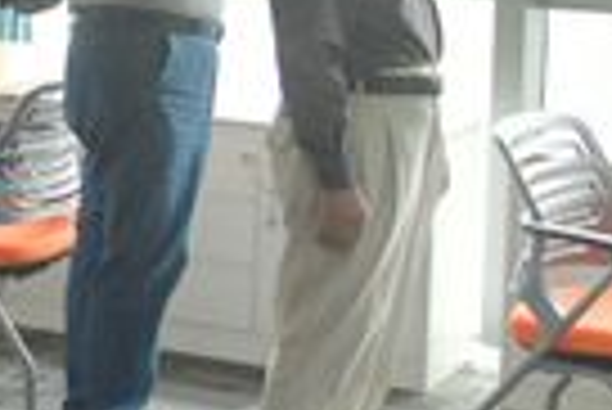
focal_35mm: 141
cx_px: -652
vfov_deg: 9.5
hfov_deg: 12.6
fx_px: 2400
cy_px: -160
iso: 4000
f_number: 4
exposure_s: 1/400
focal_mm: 24
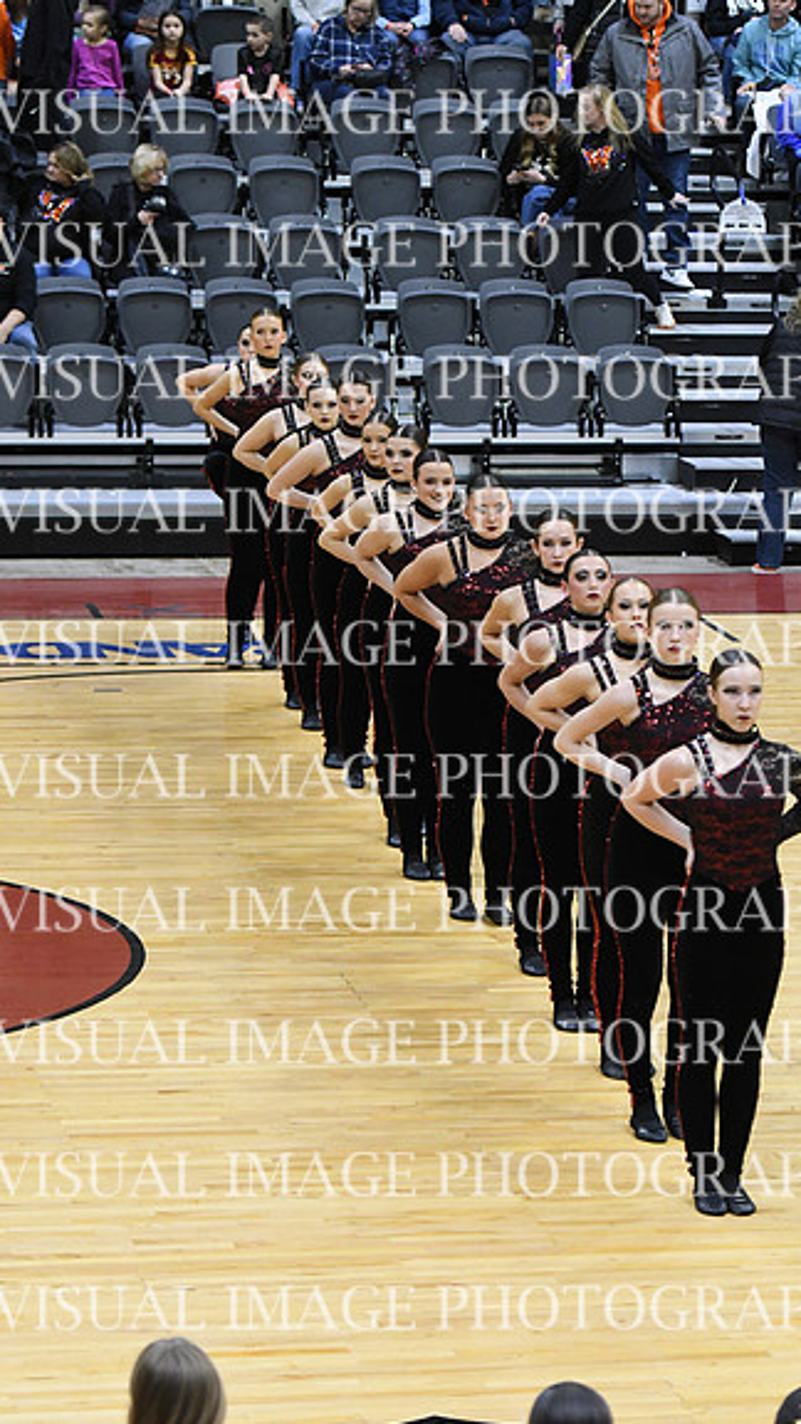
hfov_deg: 9.1
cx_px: 419
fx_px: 5060
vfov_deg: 16.0
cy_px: 710
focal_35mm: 134
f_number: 2.8
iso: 3200
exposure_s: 1/400
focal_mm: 85
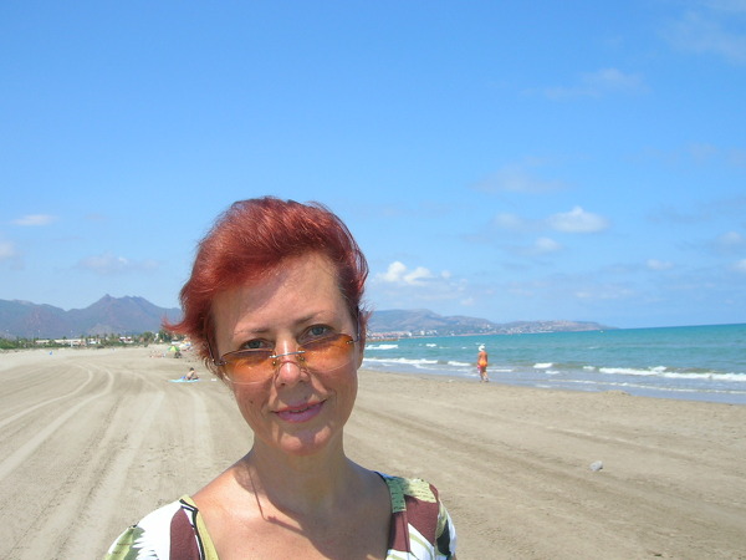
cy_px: 280
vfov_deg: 41.8
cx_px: 373
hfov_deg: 54.0
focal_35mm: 34
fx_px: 733
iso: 50
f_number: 4.9
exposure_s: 1/364
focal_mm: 5.7
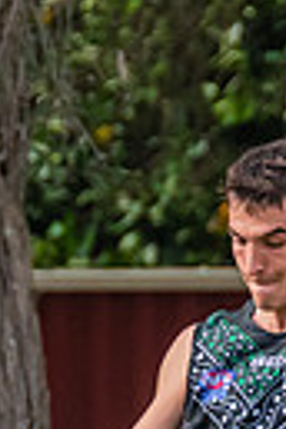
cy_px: 568
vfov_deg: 0.6
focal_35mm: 3661
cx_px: 205
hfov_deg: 0.4
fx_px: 43624
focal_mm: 420
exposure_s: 1/1600
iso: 800
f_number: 6.3
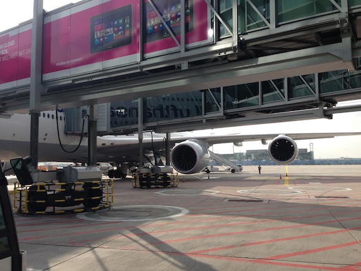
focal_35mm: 33
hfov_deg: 55.4
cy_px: 136
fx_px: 344
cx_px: 180
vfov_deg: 42.9
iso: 50
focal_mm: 4.13
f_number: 2.4
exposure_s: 1/1022
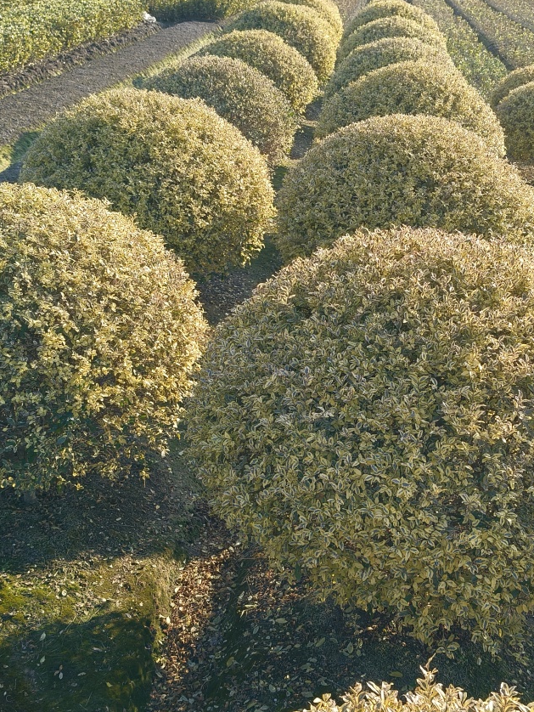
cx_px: 311
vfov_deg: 44.7
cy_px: 409
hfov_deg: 34.3
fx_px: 863
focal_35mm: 42
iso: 80
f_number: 1.8
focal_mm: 4.84
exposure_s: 1/1144
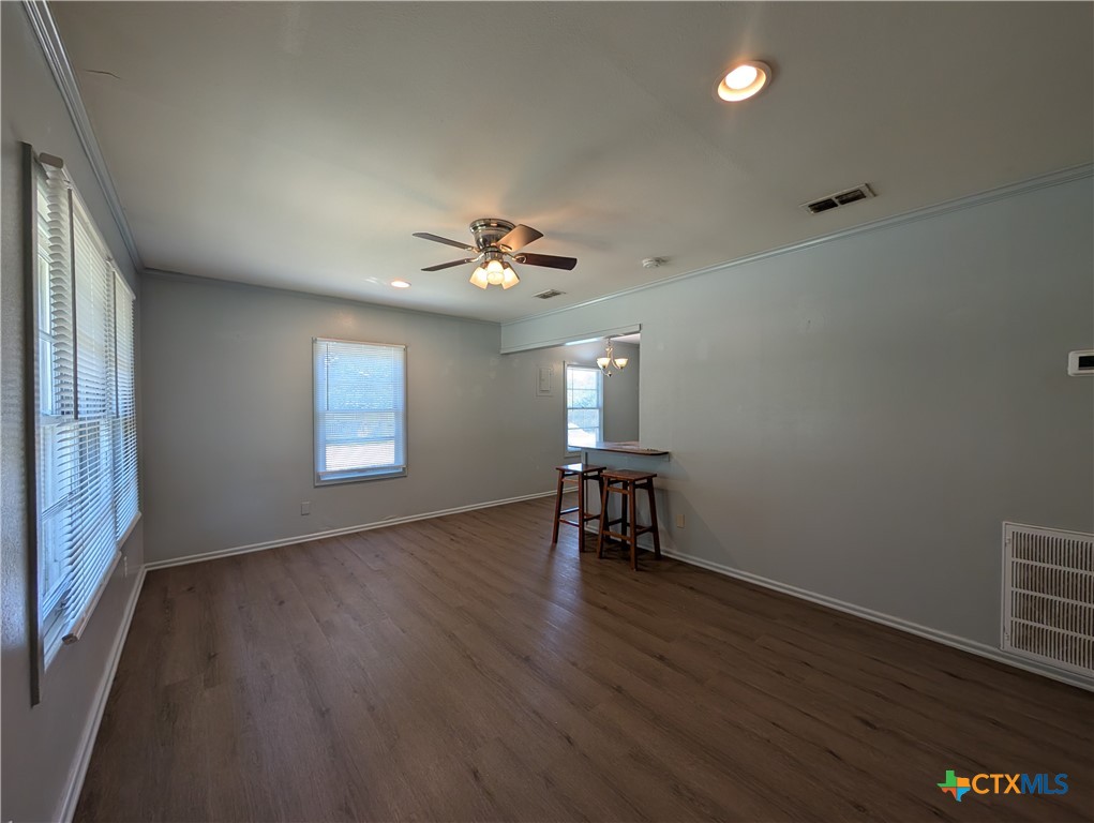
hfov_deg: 110.5
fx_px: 380
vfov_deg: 94.6
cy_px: 412
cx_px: 547
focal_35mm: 12
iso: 58
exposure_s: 1/120
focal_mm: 2.02
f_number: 1.7
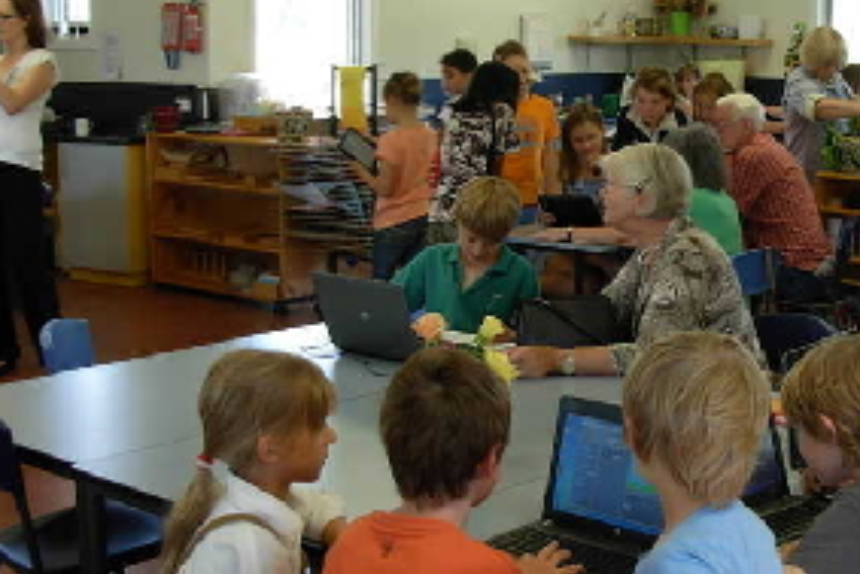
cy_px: 307
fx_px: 1601
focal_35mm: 67
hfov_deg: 29.8
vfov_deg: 20.3
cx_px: 580
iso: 79
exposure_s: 1/32
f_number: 2.9
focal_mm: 6.3
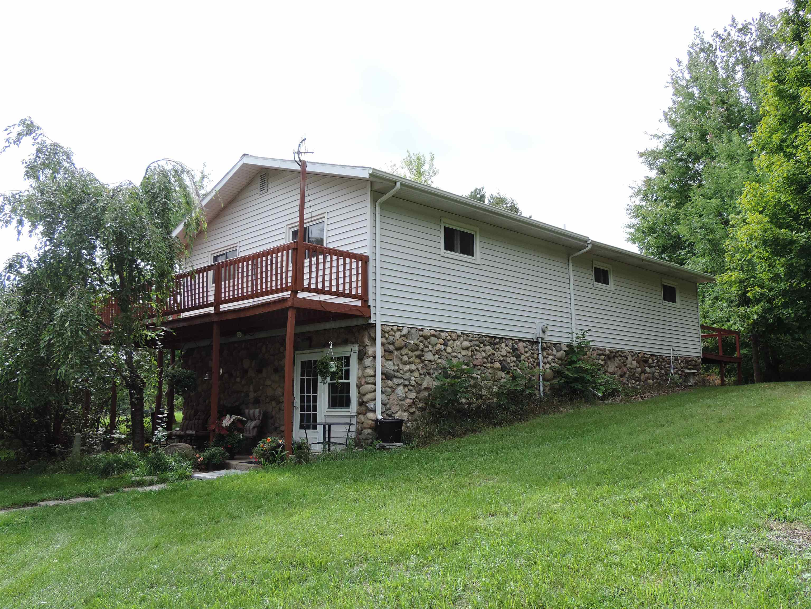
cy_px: 304
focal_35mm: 30
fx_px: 703
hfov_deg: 60.0
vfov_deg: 46.8
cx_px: 406
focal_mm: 5.3
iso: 80
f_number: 3.1
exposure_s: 1/320
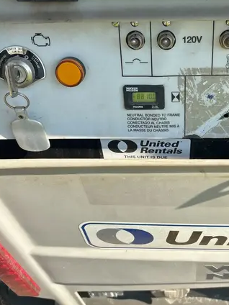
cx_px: 167
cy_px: 153
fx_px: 397
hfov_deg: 31.7
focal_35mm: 45
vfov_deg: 42.1
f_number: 1.6
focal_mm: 5.96
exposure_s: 1/1362
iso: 50
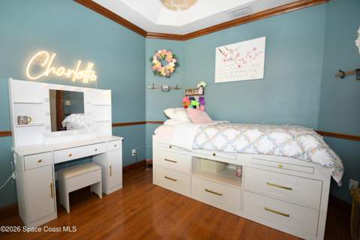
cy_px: 120
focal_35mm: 15
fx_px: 150
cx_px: 180
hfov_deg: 100.4
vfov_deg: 77.3
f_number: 5.6
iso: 1600
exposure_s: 1/100
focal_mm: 10
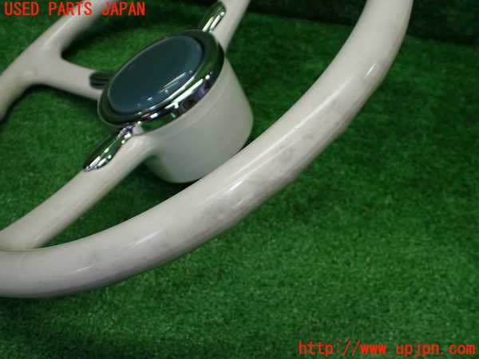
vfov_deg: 46.8
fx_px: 415
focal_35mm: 30
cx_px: 240
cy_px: 180
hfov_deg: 60.0
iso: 200
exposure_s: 1/125
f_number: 2.3
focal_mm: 5.4
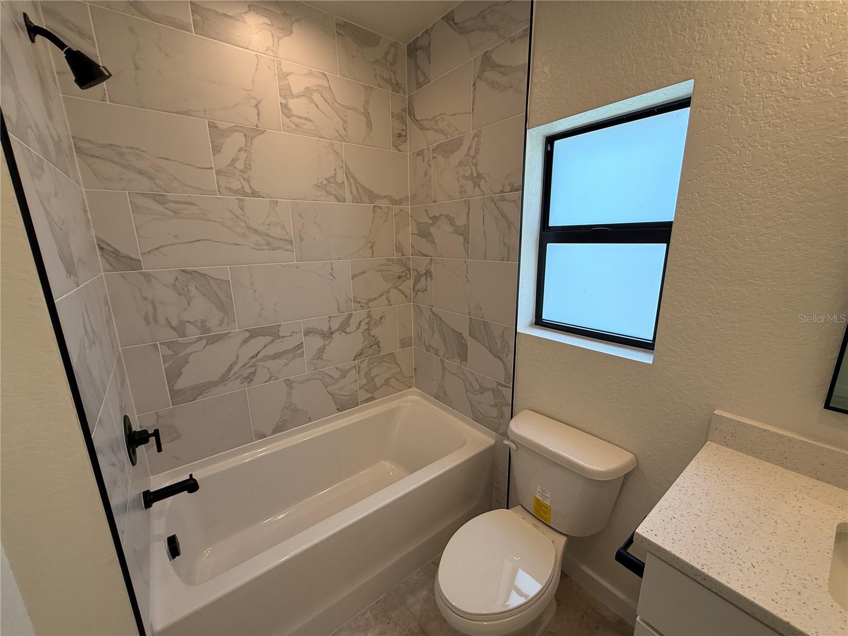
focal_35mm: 14
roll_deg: +0.9
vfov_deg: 85.7
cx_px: 424
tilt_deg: -13.9
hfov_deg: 102.1
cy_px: 318
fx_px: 343
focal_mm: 2.22
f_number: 2.2
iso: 100
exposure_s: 1/120
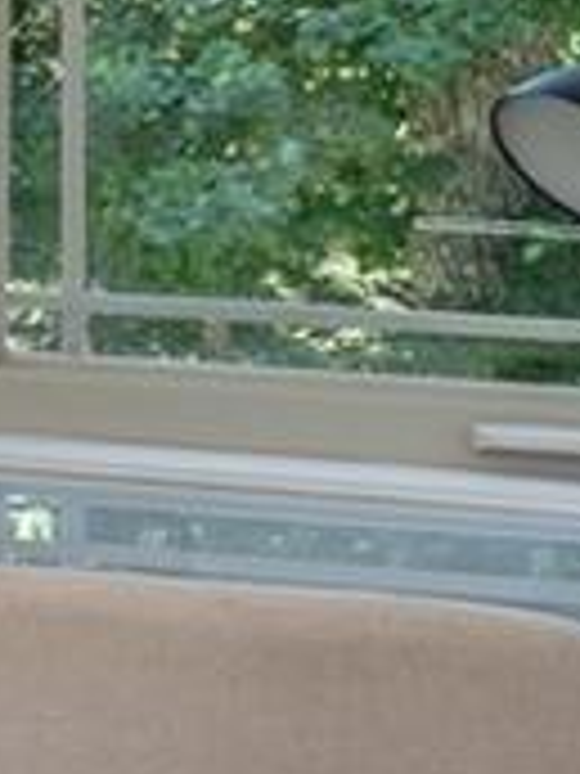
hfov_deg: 5.5
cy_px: -99
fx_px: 3574
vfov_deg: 12.1
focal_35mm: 160
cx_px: -2698
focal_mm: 14
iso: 320
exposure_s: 1/60
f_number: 7.1
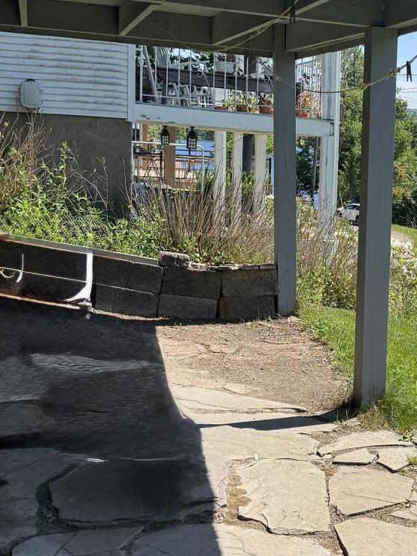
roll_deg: -3.3
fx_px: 1043
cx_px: 443
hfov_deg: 21.6
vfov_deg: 29.8
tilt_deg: -8.8
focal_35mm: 65
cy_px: 313
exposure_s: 1/4049
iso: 80
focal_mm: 6.76
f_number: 1.78
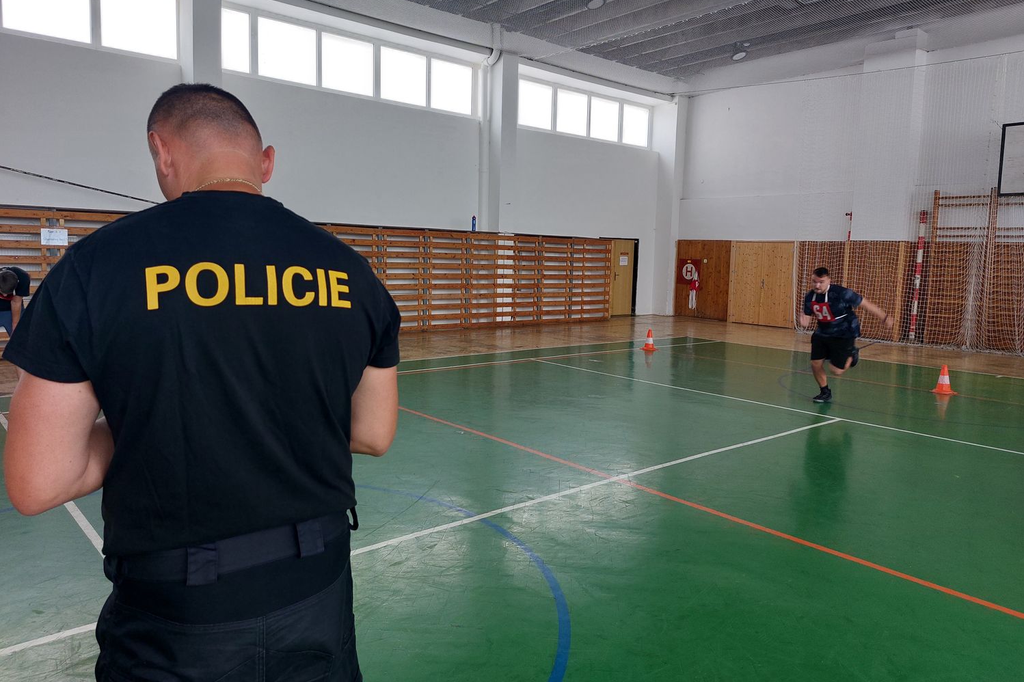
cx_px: 512
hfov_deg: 71.5
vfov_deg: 51.2
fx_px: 711
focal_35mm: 25
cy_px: 323
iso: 64
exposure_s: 1/60
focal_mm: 5.23
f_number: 1.8
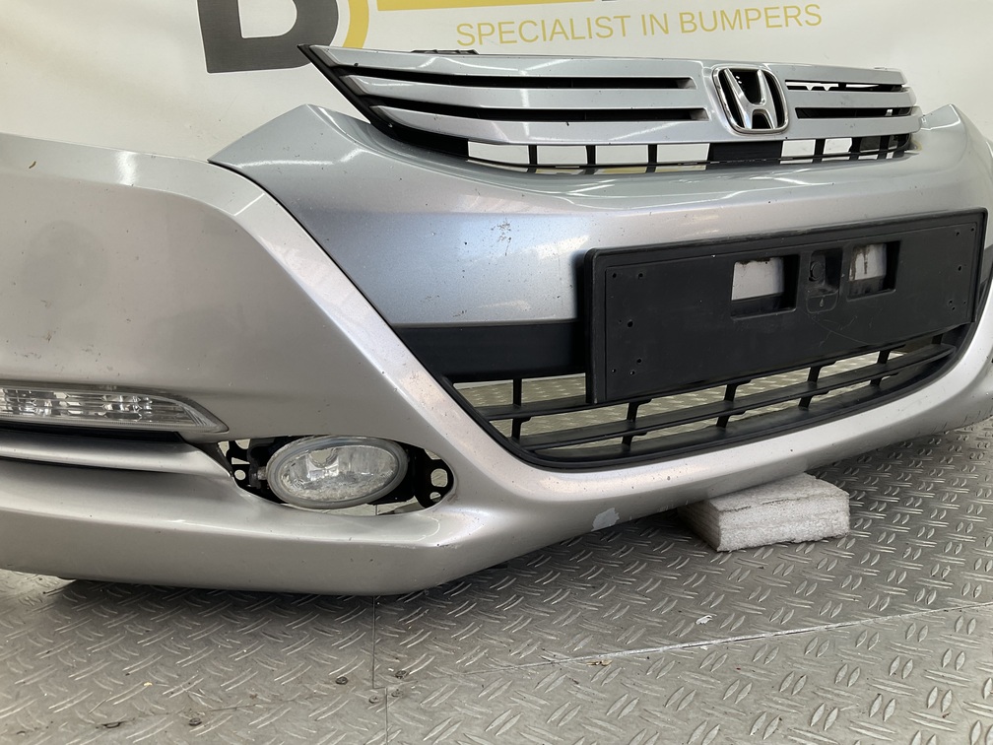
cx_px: 496
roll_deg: +2.3
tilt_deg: -11.2
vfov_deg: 48.2
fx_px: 832
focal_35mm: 29
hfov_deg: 61.7
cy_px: 372
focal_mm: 3
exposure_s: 1/110
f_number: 1.8
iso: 16
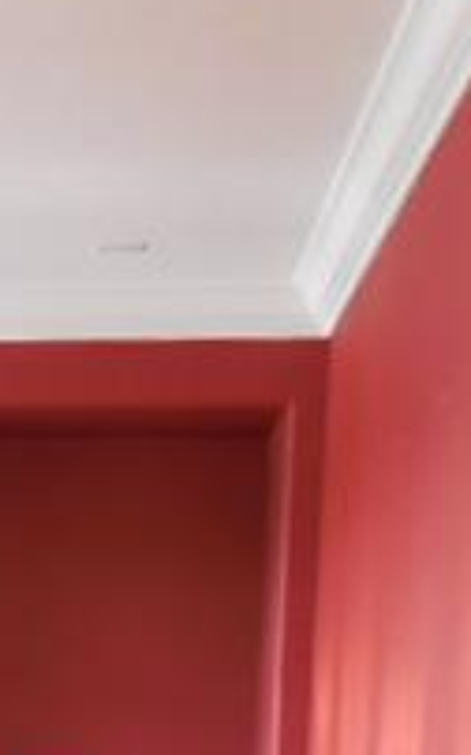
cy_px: 785
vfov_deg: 19.9
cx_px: -456
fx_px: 2077
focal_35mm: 101
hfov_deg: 11.7
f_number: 3.2
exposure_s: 1/30
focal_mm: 5.3
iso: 320
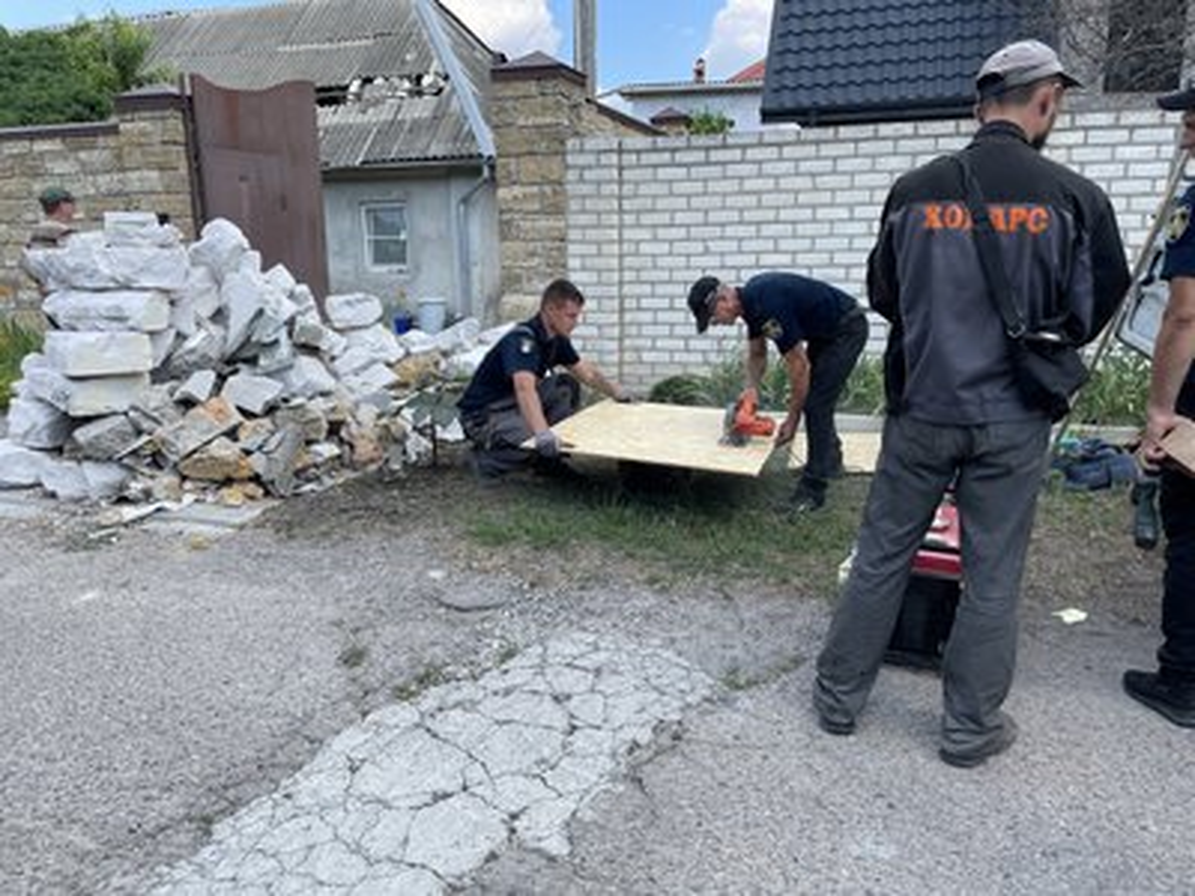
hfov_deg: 67.3
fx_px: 898
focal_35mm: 26
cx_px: 598
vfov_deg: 53.1
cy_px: 448
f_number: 1.6
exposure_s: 1/955
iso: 32
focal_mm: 4.2
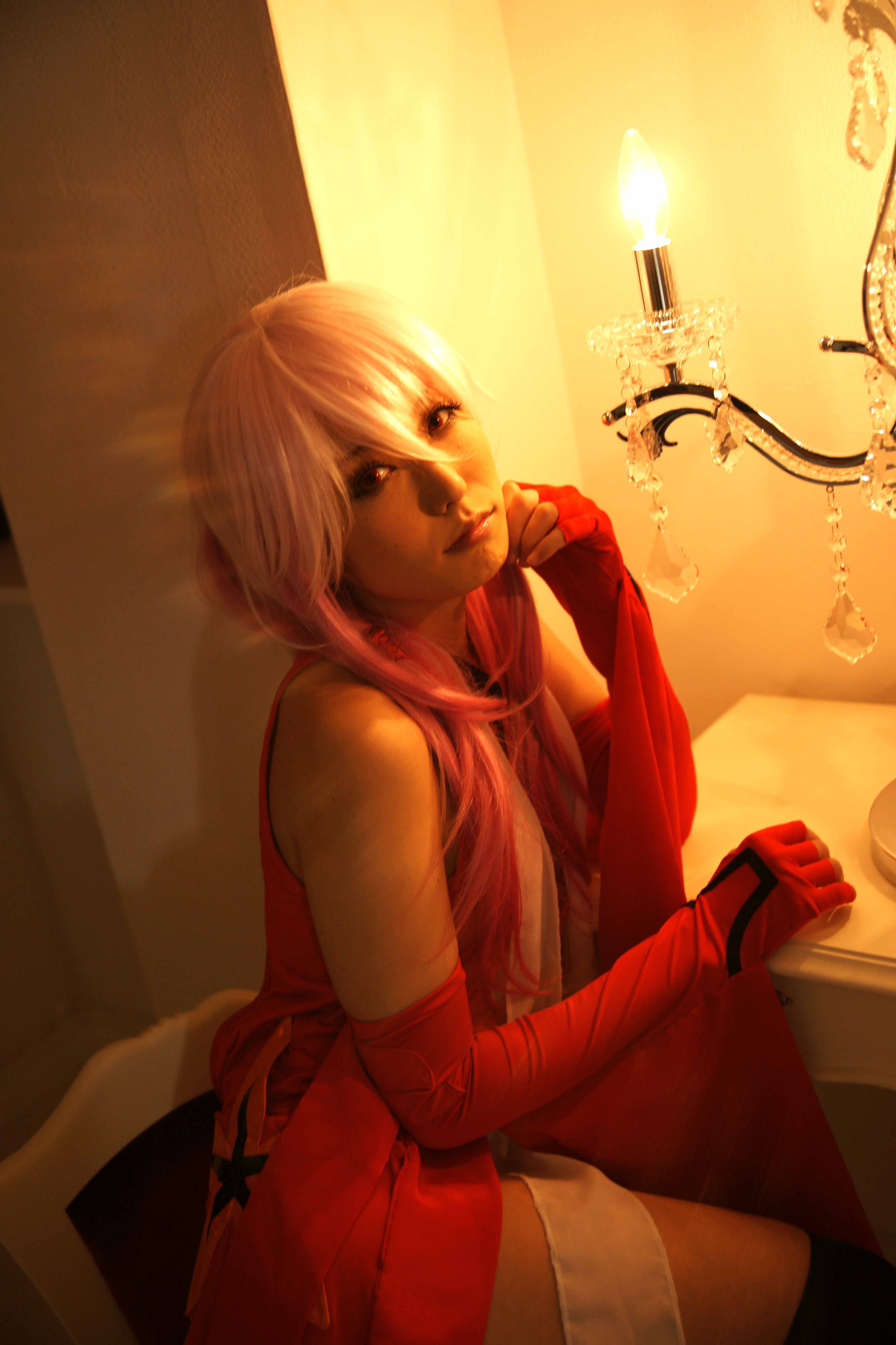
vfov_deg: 43.6
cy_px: 672
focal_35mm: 45
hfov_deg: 29.9
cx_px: 448
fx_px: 1680
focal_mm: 45
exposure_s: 1/60
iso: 400
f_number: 2.8
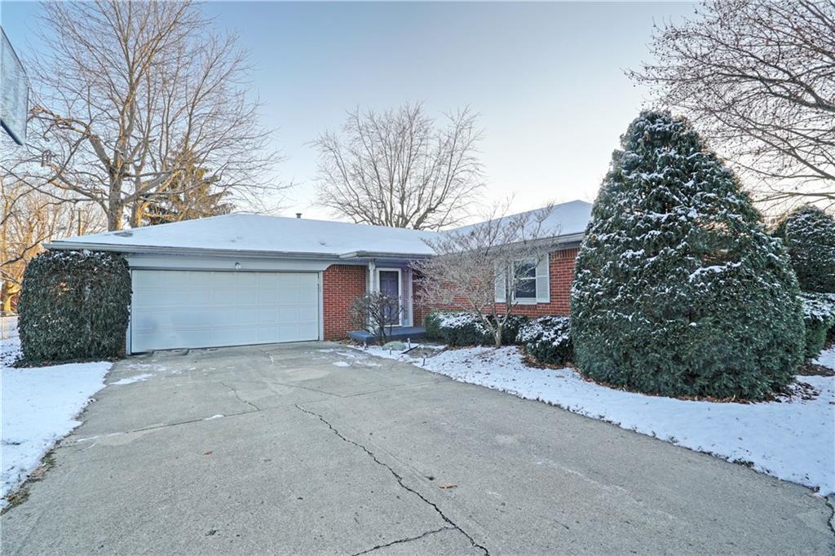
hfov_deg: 96.8
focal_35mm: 16
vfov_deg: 73.7
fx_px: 371
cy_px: 278
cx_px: 418
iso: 400
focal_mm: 16
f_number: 9
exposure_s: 1/125
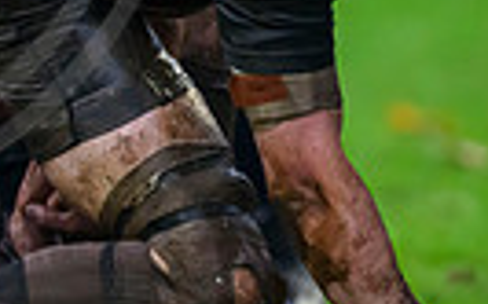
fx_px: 26814
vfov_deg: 0.7
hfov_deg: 1.0
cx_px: -344
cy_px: -104
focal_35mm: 2017
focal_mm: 400
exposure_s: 1/1250
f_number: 3.2
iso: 5000
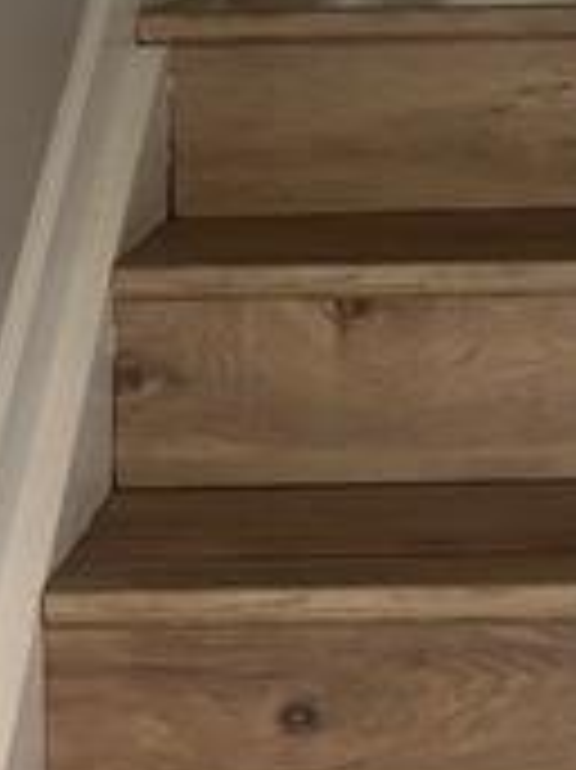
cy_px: -180
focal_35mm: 117
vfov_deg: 16.1
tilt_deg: -1.7
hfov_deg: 12.4
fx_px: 2599
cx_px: 634
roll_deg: +0.2
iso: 400
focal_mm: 5.96
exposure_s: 1/60
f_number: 1.6
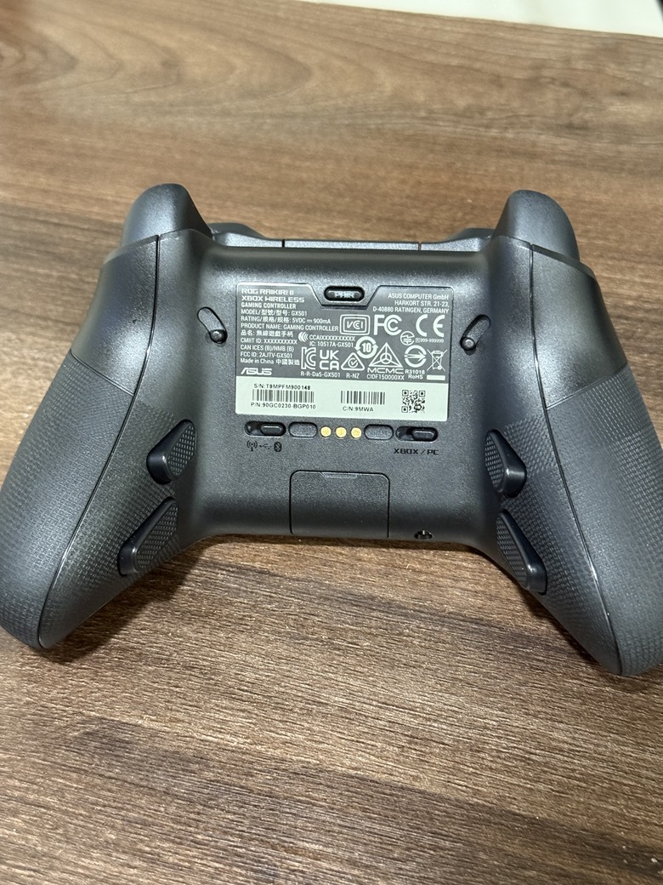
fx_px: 1226
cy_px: 442
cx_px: 332
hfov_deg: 30.3
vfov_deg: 39.7
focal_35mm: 48
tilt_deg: -47.0
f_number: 1.78
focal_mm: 6.76
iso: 500
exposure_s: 1/40
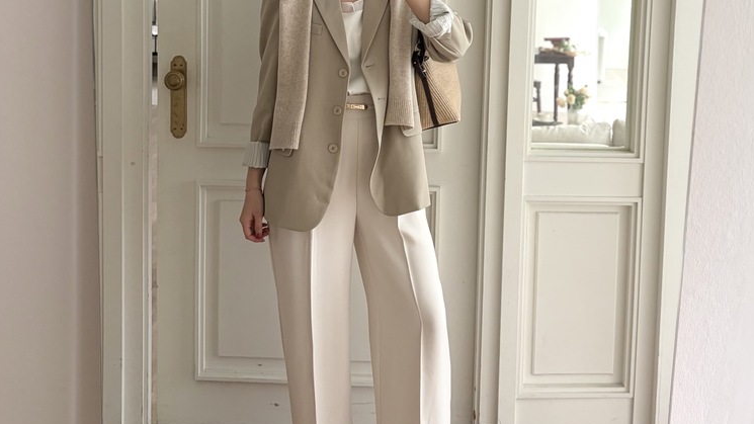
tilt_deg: -13.5
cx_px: 378
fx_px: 760
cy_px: 117
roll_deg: -3.2
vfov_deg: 30.8
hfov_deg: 52.8
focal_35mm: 38
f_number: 1.6
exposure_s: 1/60
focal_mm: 5.96
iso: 125
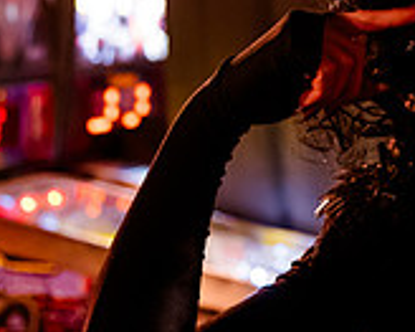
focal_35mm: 206
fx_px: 2529
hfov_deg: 9.3
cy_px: -3
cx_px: 377
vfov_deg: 7.5
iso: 5000
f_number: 4
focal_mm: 62
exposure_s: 1/25
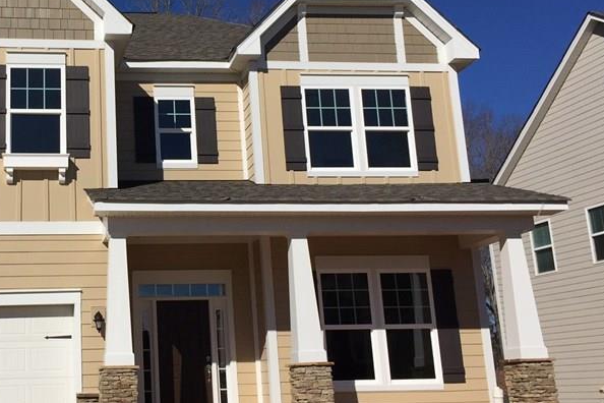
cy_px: 186
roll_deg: +1.7
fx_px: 872
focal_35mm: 52
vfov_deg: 26.0
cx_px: 115
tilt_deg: +13.7
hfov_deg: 36.8
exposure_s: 1/5650
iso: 32
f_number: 2.2
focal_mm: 4.15
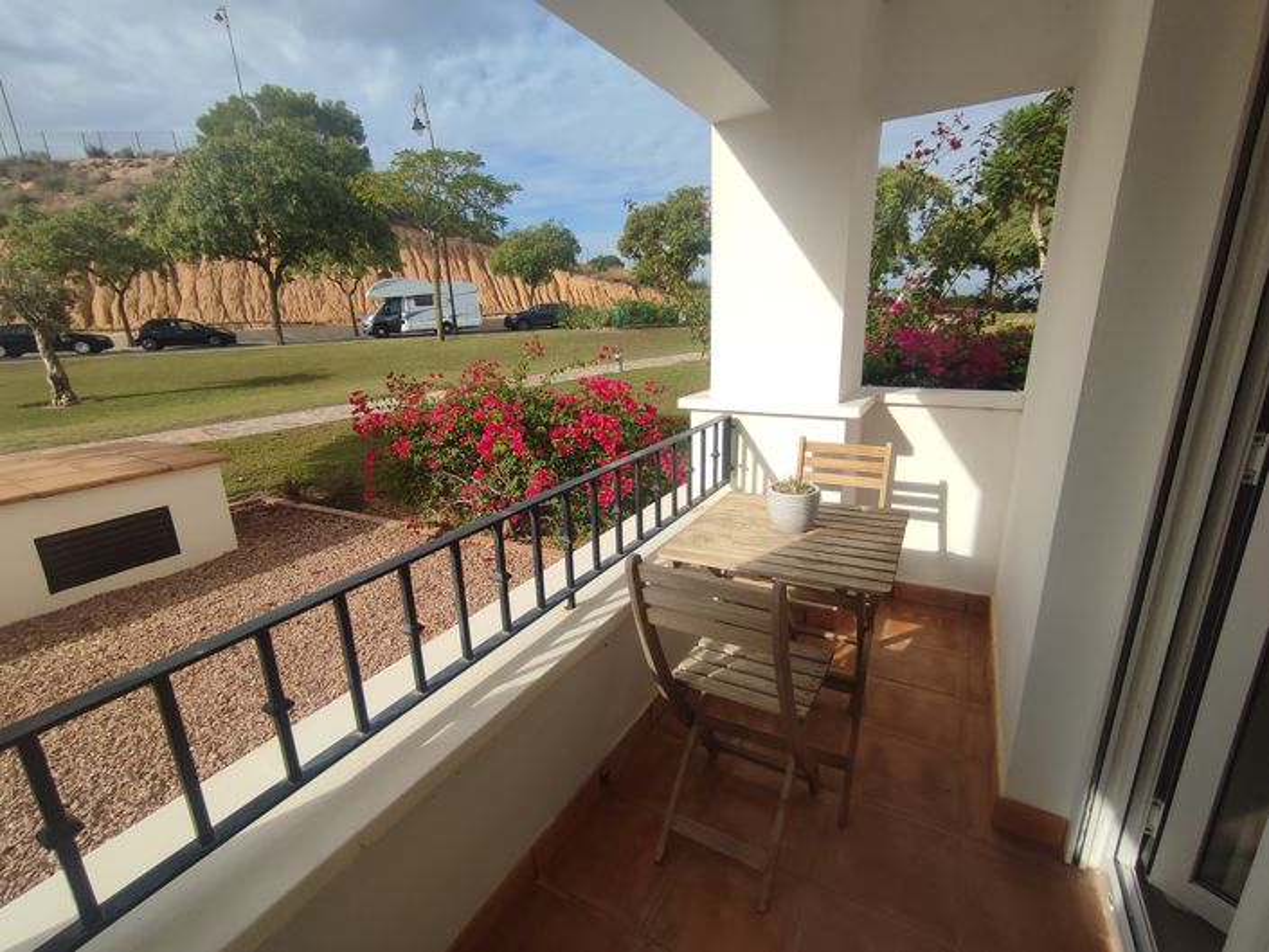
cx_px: 634
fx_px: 587
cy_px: 476
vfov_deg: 78.1
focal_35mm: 16
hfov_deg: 94.5
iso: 50
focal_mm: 1.65
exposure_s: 1/1340
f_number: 2.2
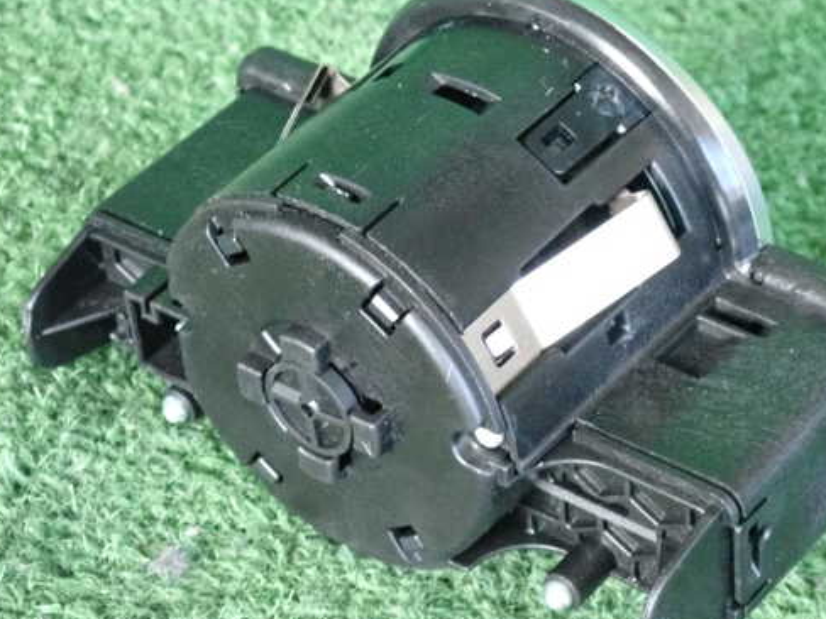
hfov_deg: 16.0
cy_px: 308
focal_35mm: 123
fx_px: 2935
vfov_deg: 12.0
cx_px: 484
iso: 3200
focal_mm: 18
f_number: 4.9
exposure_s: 1/125
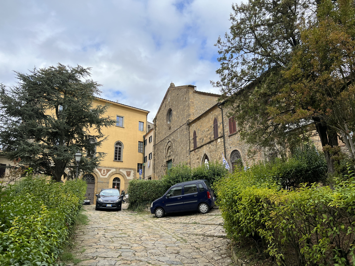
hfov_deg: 67.3
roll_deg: +0.3
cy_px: 133
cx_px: 178
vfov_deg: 53.1
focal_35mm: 26
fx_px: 267
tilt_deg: +15.2
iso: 50
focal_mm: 5.7
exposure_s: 1/2404
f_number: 1.5
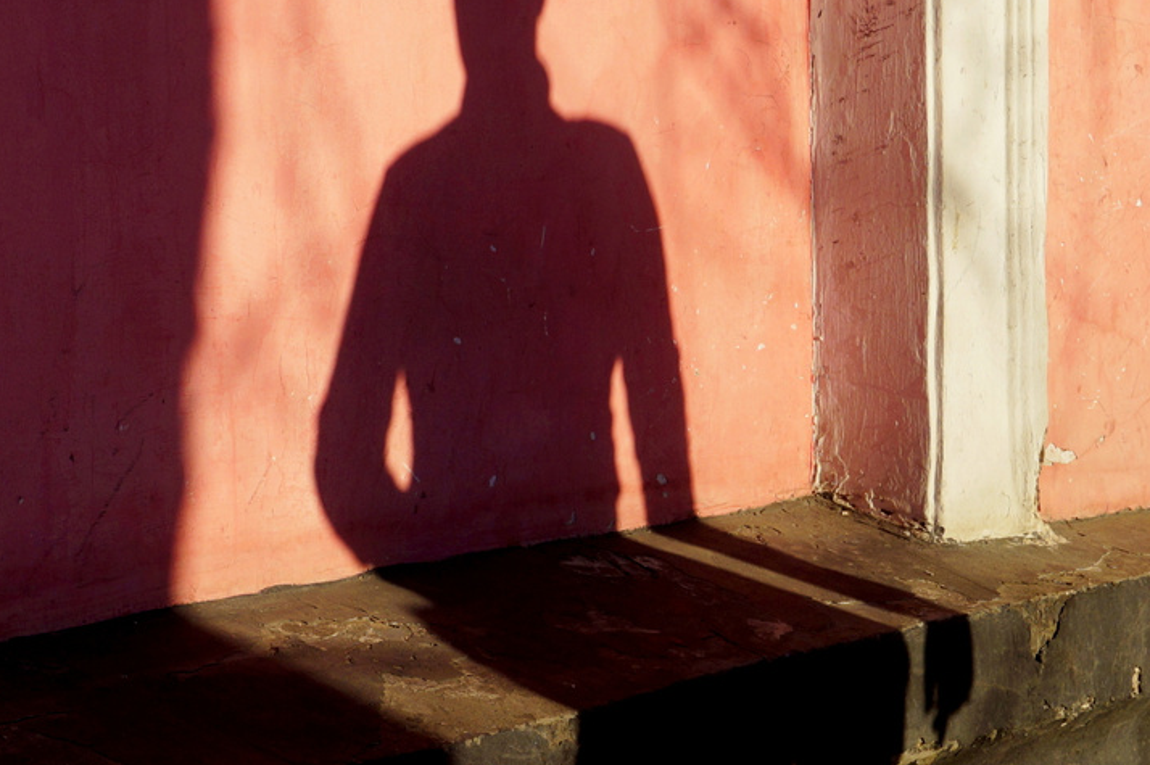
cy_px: 349
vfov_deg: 8.1
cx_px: -182
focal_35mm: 170
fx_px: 5435
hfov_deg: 11.9
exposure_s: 1/320
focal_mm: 45
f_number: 8
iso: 100
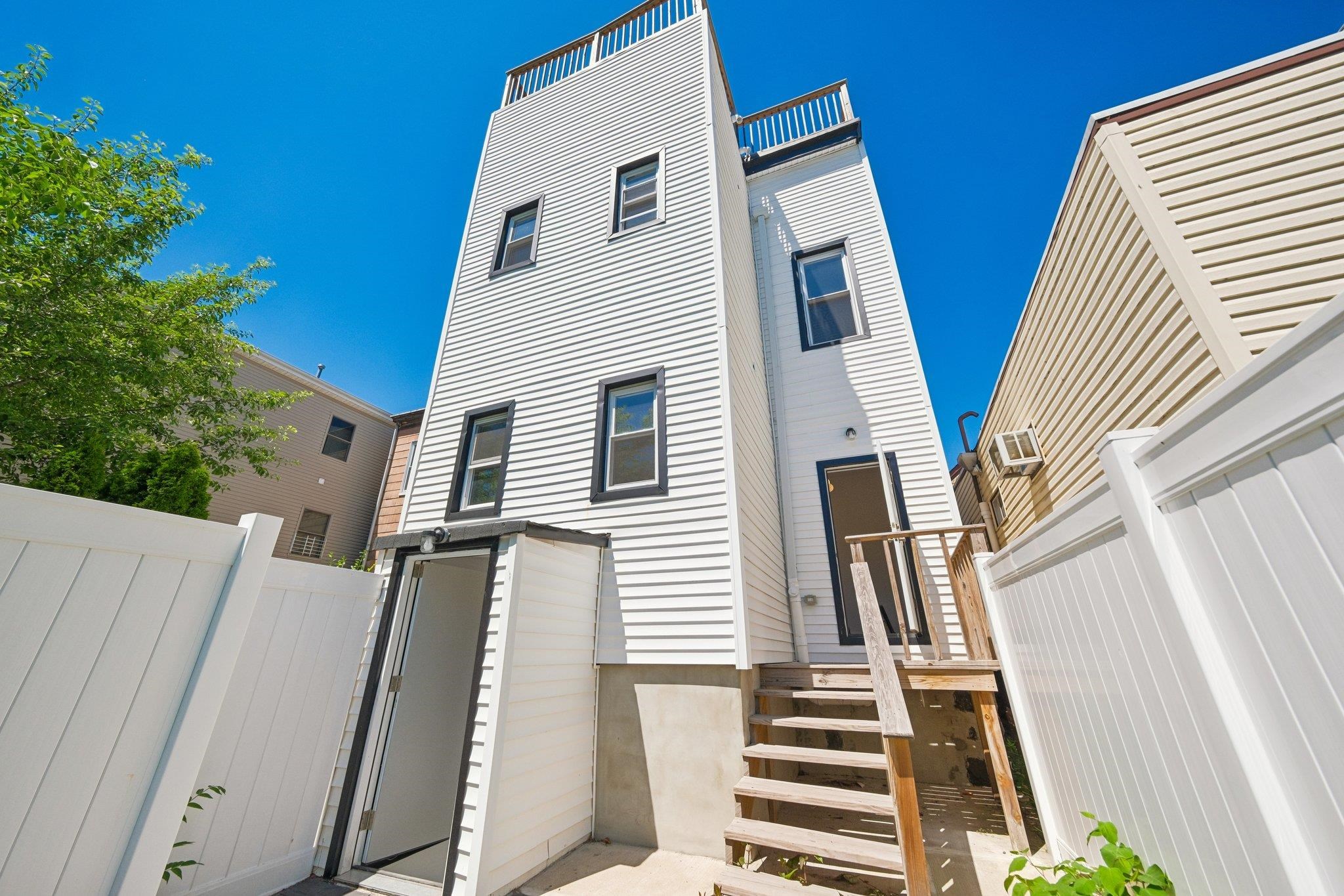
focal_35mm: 12
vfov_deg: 90.0
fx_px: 448
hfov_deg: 112.6
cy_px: 448
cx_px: 672
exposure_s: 1/3800
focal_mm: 8
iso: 320
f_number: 4
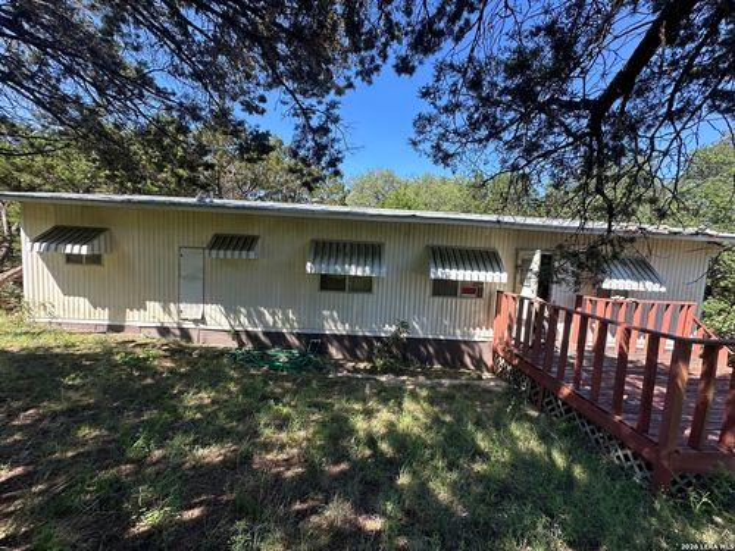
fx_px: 297
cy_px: 276
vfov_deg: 85.7
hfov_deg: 102.1
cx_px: 368
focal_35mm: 14
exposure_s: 1/361
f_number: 2.2
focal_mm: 2.22
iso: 40
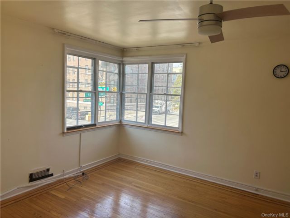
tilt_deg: -4.5
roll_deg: -2.1
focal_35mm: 26
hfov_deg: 67.3
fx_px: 218
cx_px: 145
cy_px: 109
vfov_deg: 53.1
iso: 50
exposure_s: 1/502
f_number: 1.5
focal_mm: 5.7
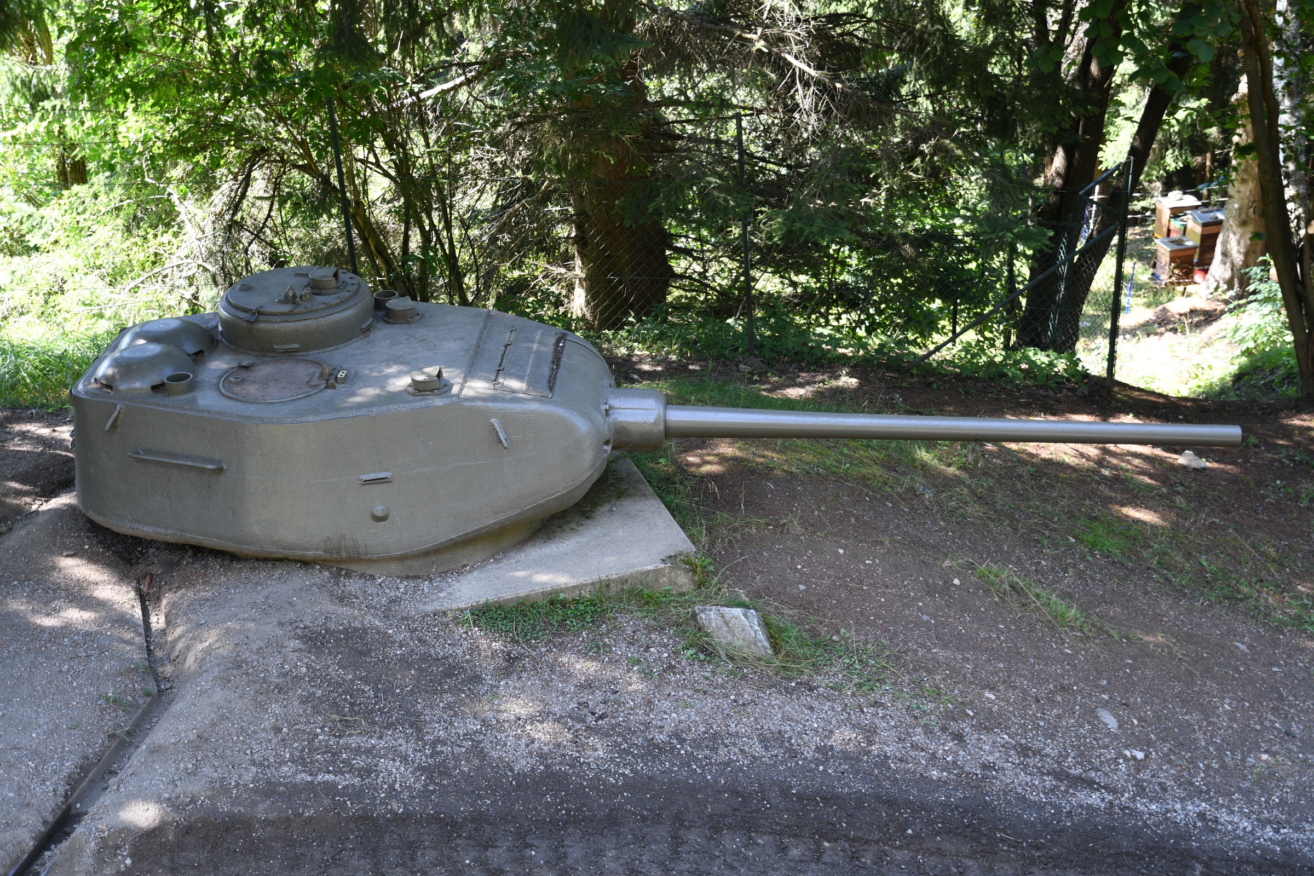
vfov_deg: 29.2
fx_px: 1679
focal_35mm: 46
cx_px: 657
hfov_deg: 42.7
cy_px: 438
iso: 100
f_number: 3.5
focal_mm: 31
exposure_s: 1/50
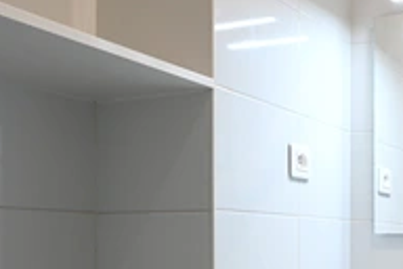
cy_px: 251
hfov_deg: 33.6
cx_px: 460
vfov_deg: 26.0
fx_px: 560
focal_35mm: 50
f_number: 11
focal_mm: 16
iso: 400
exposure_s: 1/5
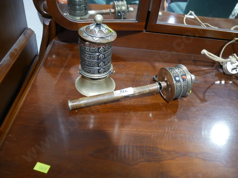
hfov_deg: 63.4
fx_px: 193
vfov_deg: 49.7
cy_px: 89
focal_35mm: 28
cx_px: 119
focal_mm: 14
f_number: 3.5
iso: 640
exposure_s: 1/60
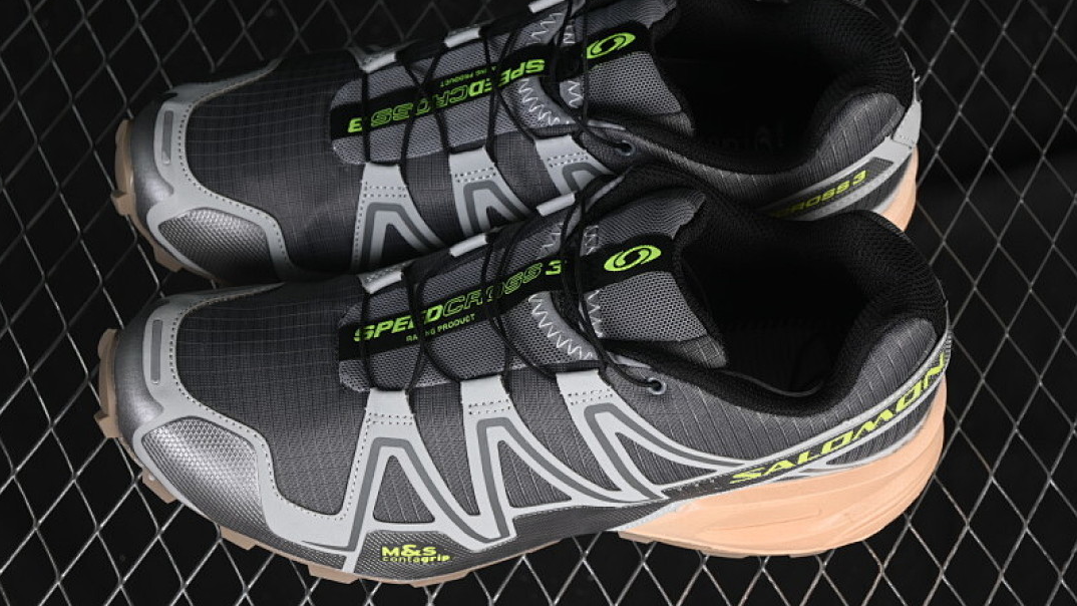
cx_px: 536
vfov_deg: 15.3
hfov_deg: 26.9
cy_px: 277
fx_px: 2256
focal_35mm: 79
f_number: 6.3
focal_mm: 50
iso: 160
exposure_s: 1/60
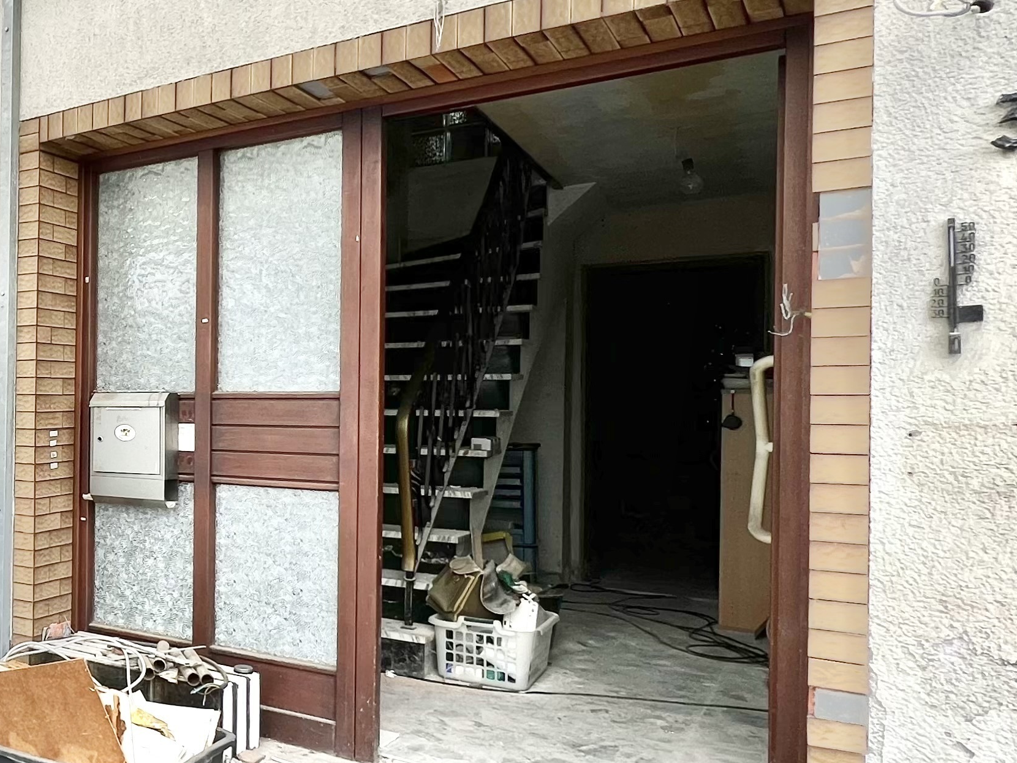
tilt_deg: +0.2
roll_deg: -0.6
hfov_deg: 44.6
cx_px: -97
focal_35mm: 31
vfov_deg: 45.4
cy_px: 370
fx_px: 911
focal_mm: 1.57
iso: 32
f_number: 1.8
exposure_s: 1/292
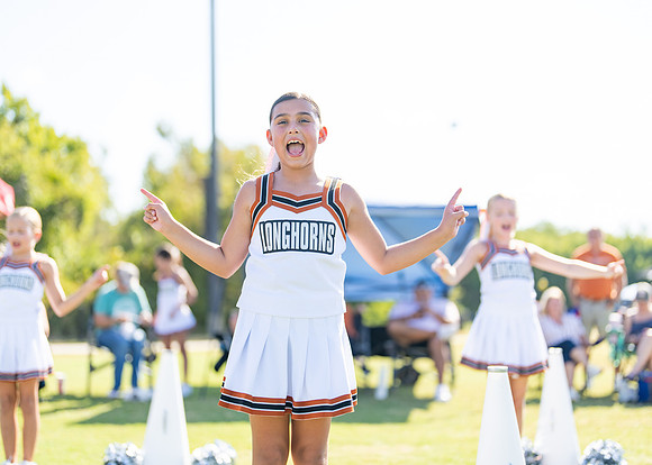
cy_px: 232
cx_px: 326
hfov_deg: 36.9
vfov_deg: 26.8
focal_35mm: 53
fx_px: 977
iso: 100
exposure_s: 1/4000
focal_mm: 50
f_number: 1.2
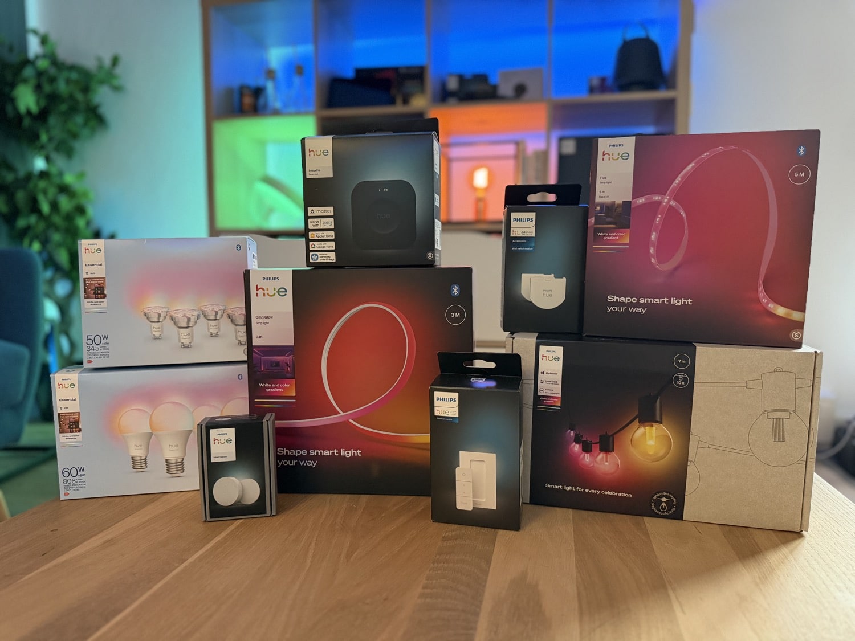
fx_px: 593
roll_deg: +0.5
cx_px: 428
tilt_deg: -5.2
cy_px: 320
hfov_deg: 71.6
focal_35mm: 24
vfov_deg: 56.8
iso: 640
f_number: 1.78
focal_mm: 6.76
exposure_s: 1/59
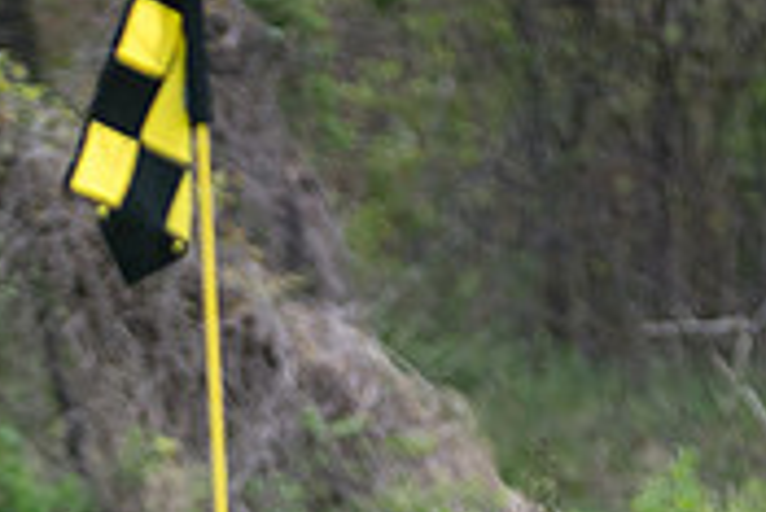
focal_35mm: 749
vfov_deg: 1.8
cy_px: 785
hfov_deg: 2.7
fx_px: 15950
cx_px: -37
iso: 400
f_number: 3.5
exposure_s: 1/2500
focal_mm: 200
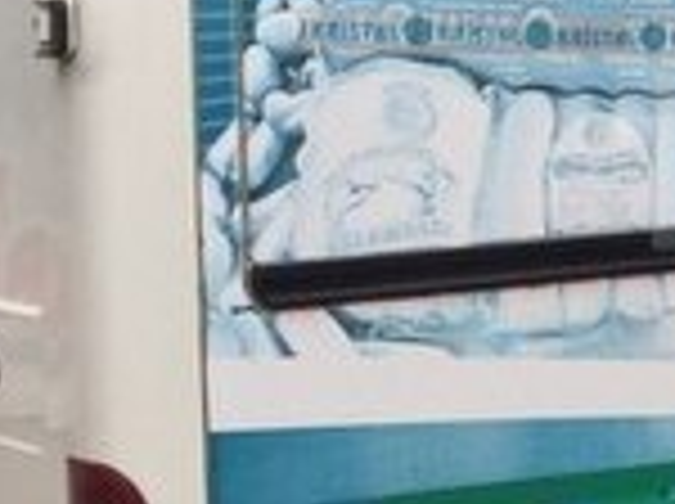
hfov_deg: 14.2
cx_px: 1076
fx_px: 2492
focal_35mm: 128
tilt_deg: -4.3
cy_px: 182
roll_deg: +4.3
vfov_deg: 11.5
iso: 32
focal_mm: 4.15
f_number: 2.2
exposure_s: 1/439
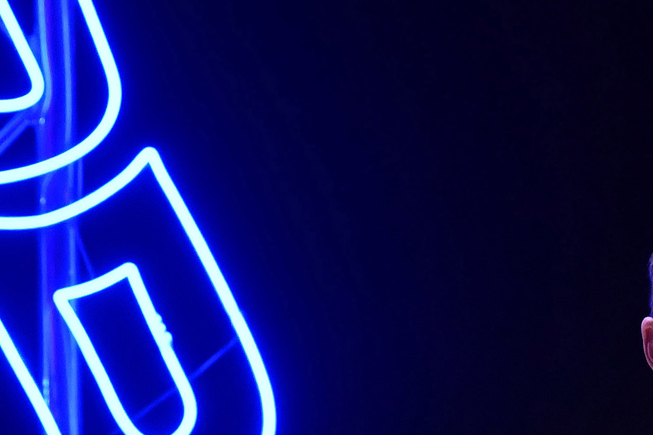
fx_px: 8162
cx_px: 477
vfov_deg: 3.0
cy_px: 594
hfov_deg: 4.6
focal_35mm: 450
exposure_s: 1/160
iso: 1600
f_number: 5.6
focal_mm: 80
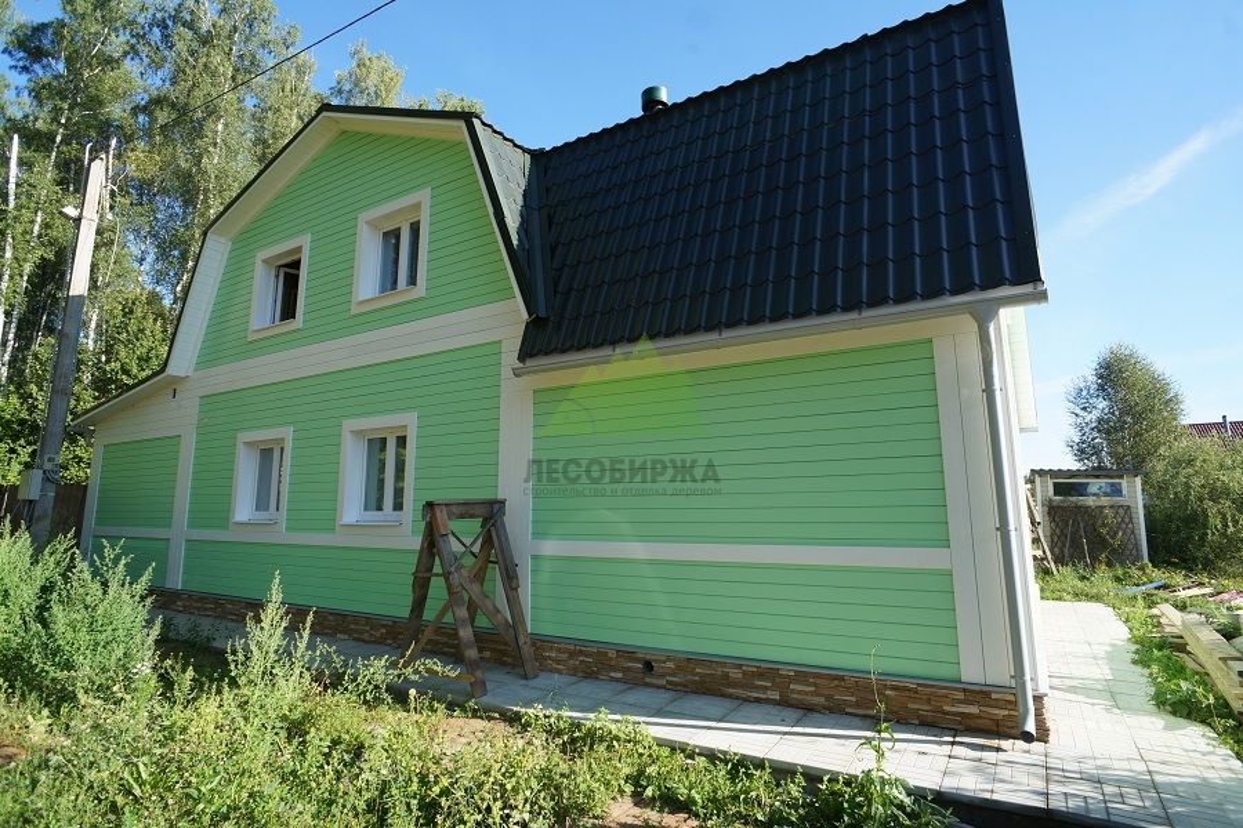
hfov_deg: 73.7
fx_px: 829
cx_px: 622
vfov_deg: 53.1
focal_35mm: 24
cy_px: 414
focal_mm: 16
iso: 100
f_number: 7.1
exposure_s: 1/100
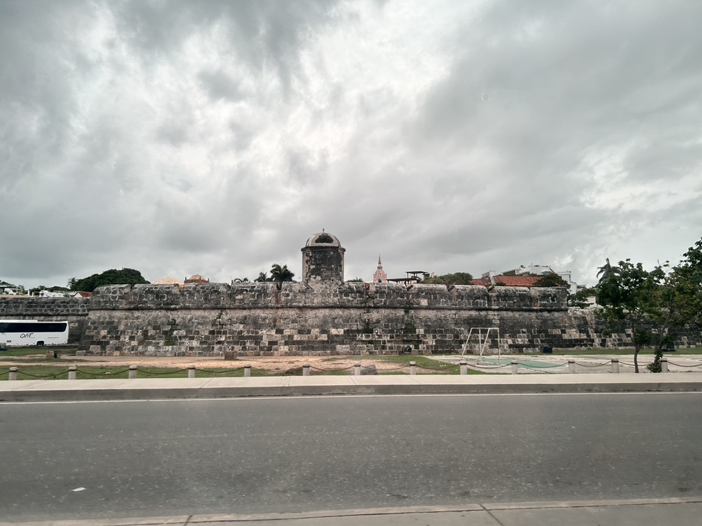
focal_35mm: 26
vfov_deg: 53.1
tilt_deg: +7.7
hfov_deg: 67.3
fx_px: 527
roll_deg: -2.7
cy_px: 263
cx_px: 351
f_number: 1.5
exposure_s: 1/345
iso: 50
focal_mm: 5.7
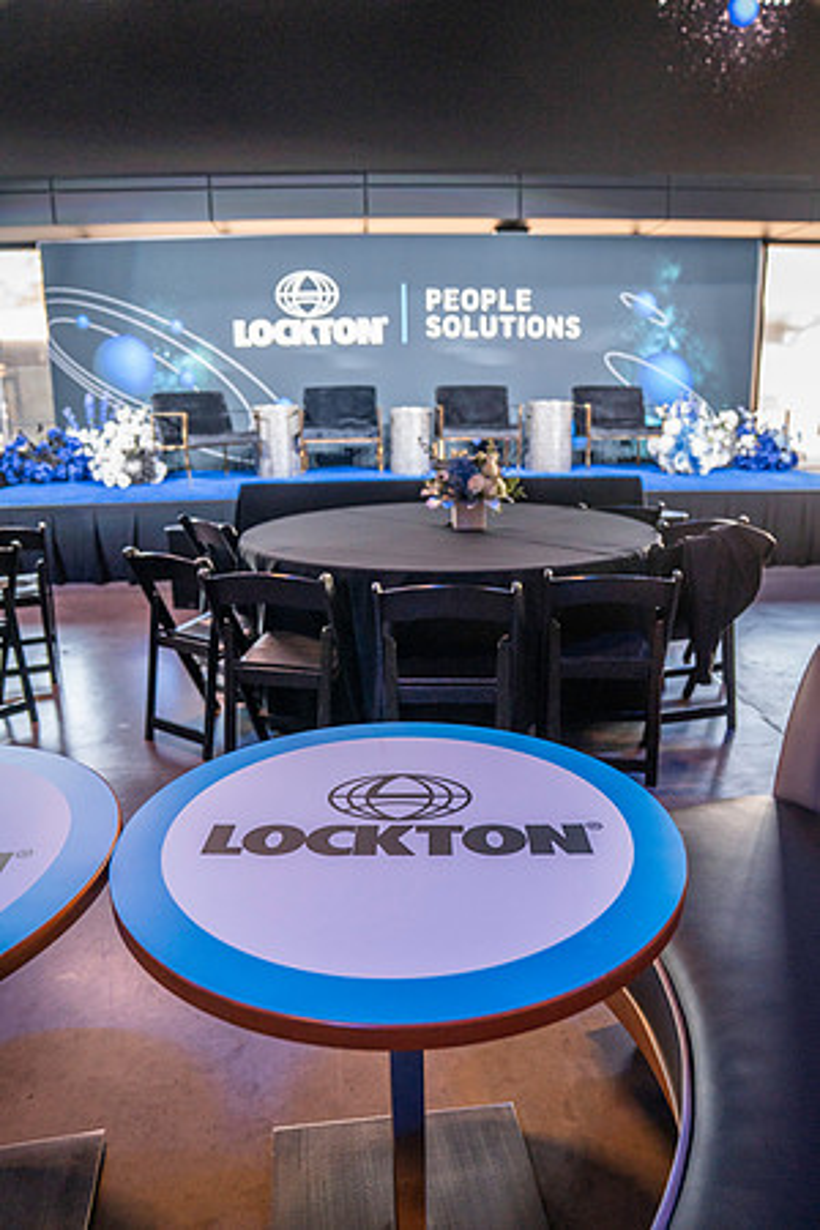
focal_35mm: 24
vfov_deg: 73.7
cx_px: 410
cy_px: 615
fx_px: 820
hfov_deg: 53.1
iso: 2000
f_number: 2.8
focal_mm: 24
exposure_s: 1/160
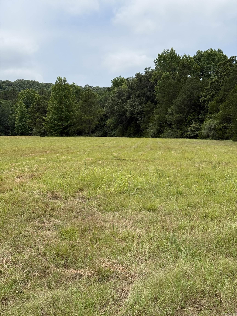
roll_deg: +1.4
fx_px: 438
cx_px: 118
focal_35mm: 48
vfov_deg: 39.7
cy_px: 158
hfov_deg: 30.3
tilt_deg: +0.1
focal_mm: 6.76
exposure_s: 1/5208
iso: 64
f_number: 1.78
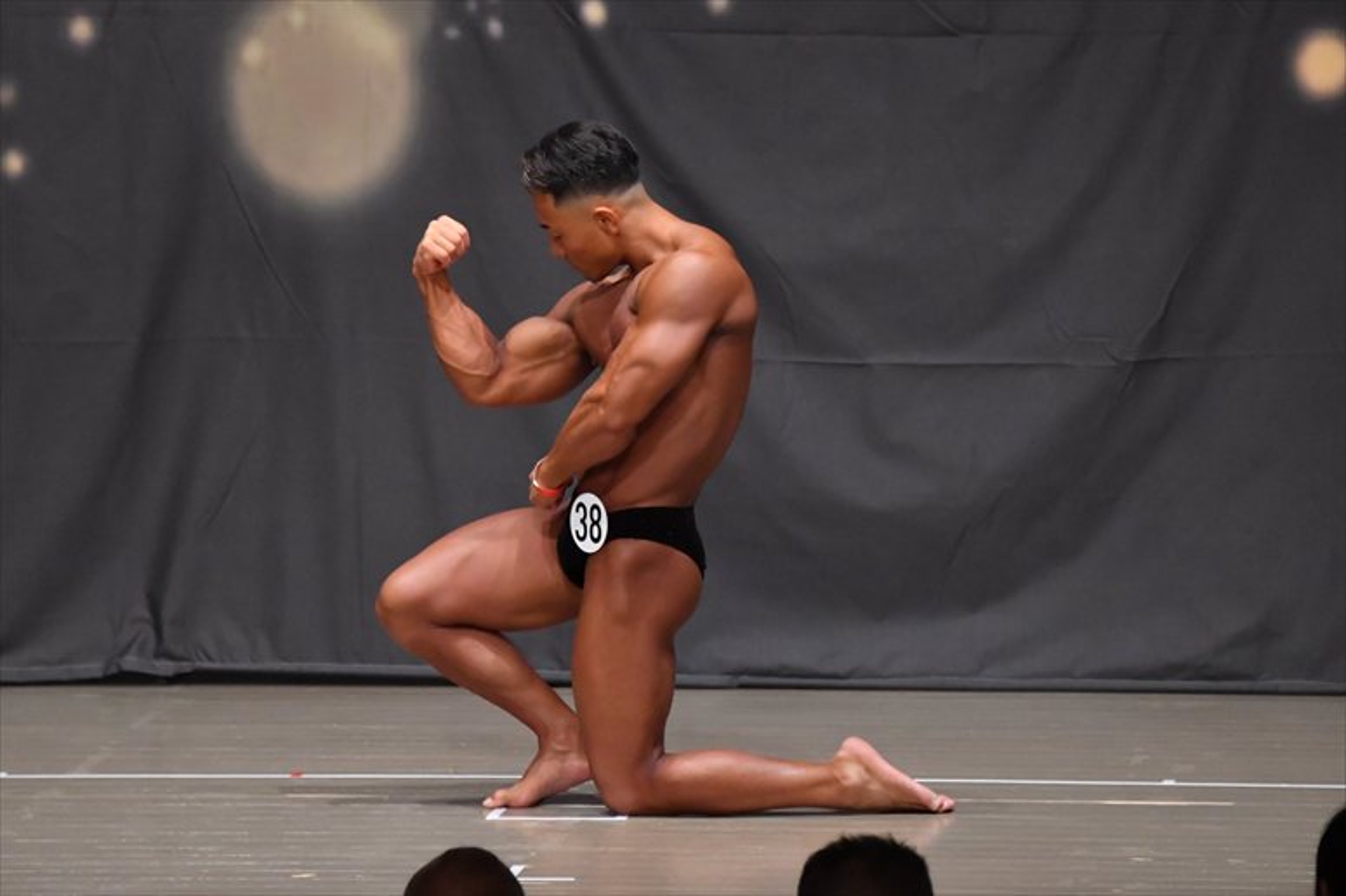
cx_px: 673
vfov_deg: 4.8
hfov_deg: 7.2
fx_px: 10651
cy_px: 448
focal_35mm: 285
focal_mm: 190
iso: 6400
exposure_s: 1/400
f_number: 5.6
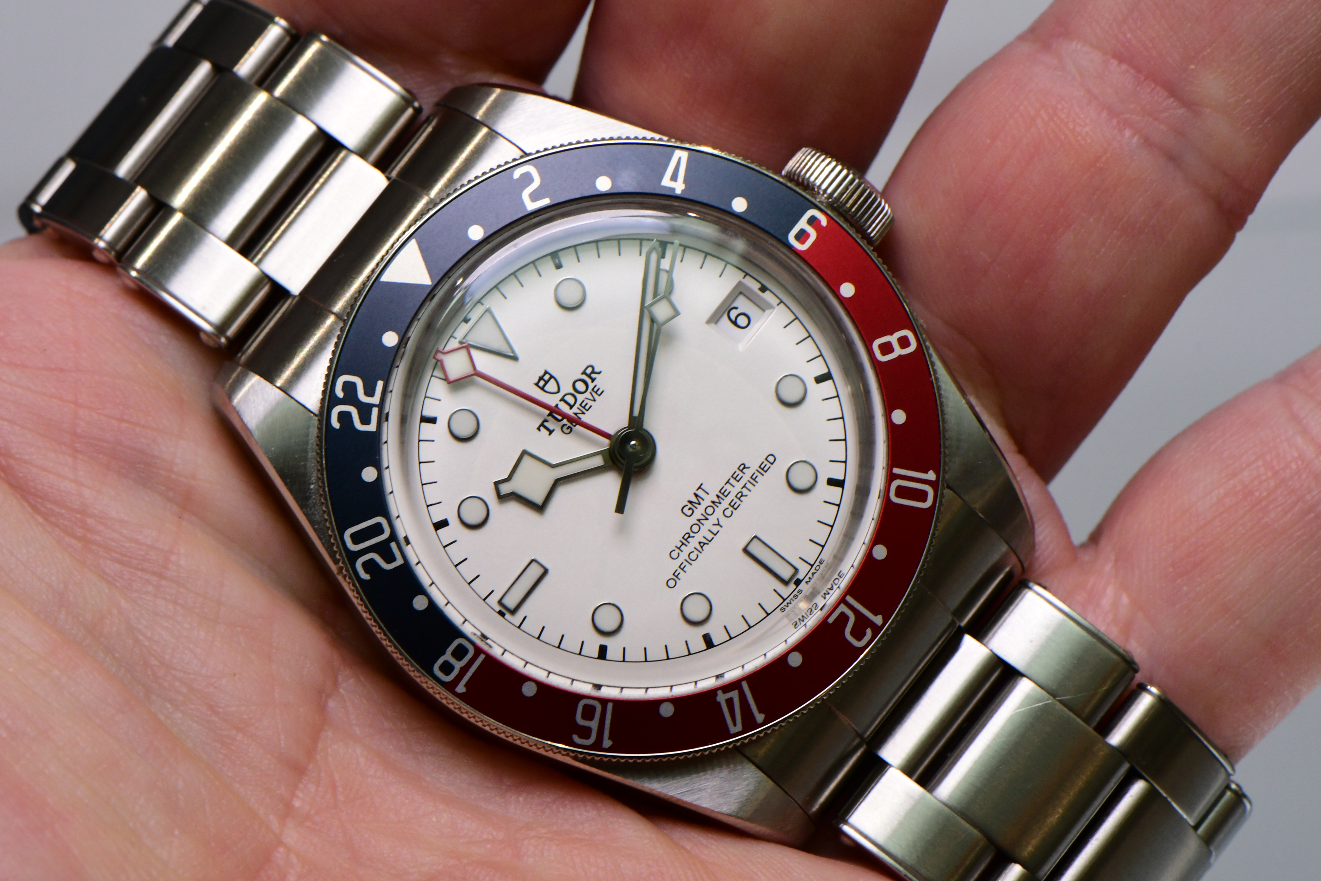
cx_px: 660
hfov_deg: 16.1
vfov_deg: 10.8
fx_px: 4660
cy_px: 440
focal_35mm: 127
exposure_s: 1/60
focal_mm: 85
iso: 1000
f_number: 18
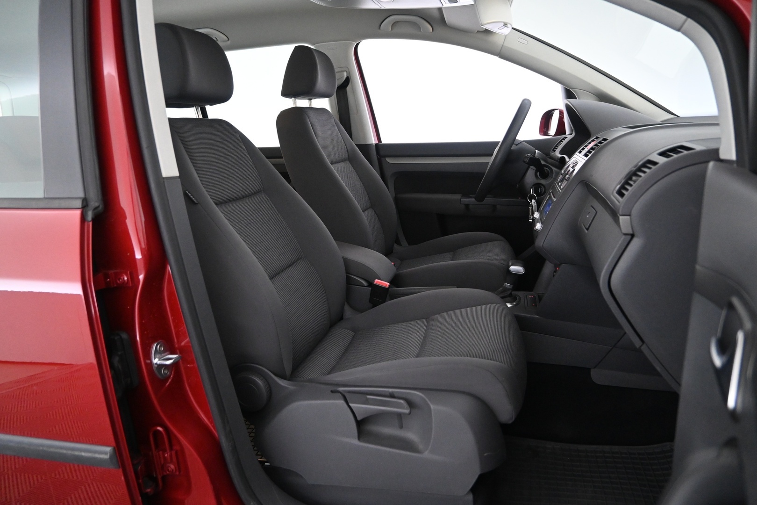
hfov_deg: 73.7
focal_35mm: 24
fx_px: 505
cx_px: 378
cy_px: 252
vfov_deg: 53.1
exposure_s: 1/40
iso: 3200
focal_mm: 16
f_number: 3.5
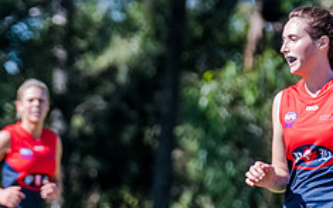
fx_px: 10521
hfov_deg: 1.8
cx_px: -26
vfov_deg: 1.1
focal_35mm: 1159
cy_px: 263
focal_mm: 310
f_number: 6.3
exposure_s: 1/1600
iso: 800
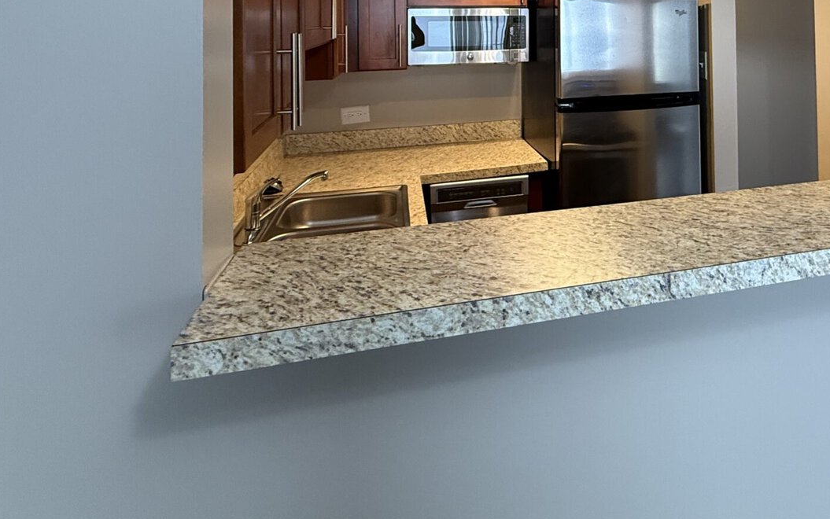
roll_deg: +1.2
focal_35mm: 27
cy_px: 6
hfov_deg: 65.5
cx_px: 588
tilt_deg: +0.5
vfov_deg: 40.6
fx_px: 611
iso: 320
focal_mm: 2.22
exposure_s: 1/60
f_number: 2.2
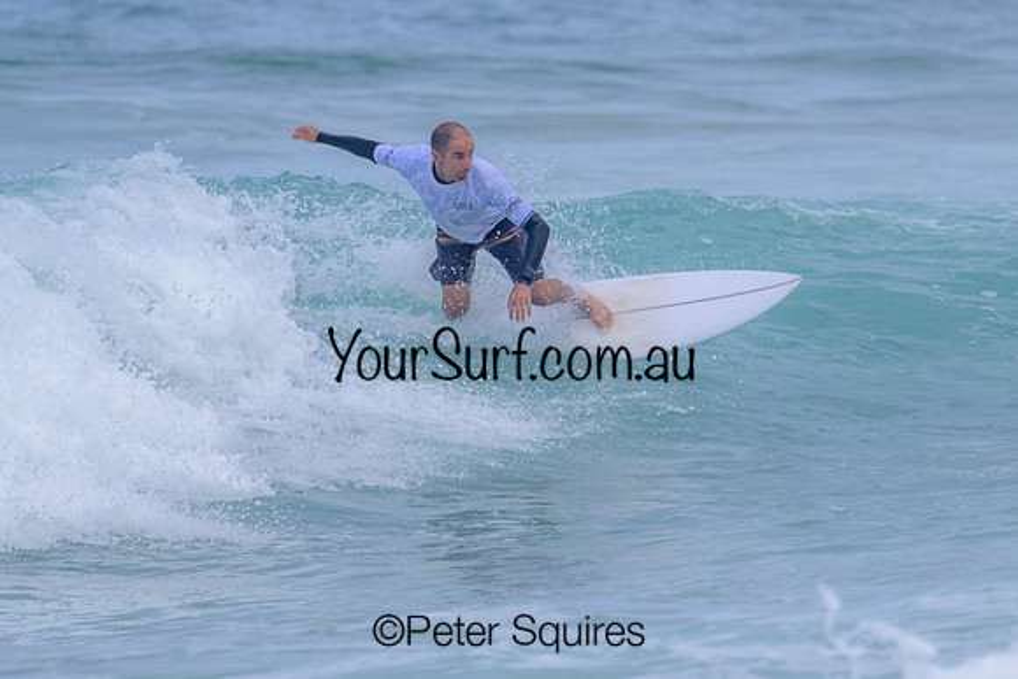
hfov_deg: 1.9
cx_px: 526
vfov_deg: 1.3
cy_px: 302
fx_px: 30562
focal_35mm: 1081
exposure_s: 1/2000
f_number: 11
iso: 800
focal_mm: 800
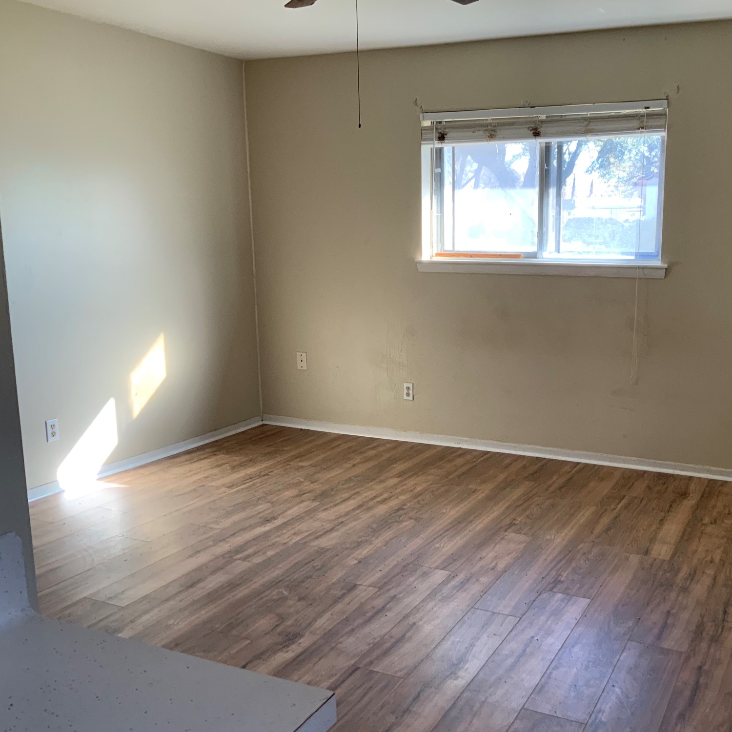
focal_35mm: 35
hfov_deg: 46.7
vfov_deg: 47.2
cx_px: 472
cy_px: 373
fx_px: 837
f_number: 1.8
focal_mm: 3
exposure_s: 1/60
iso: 64
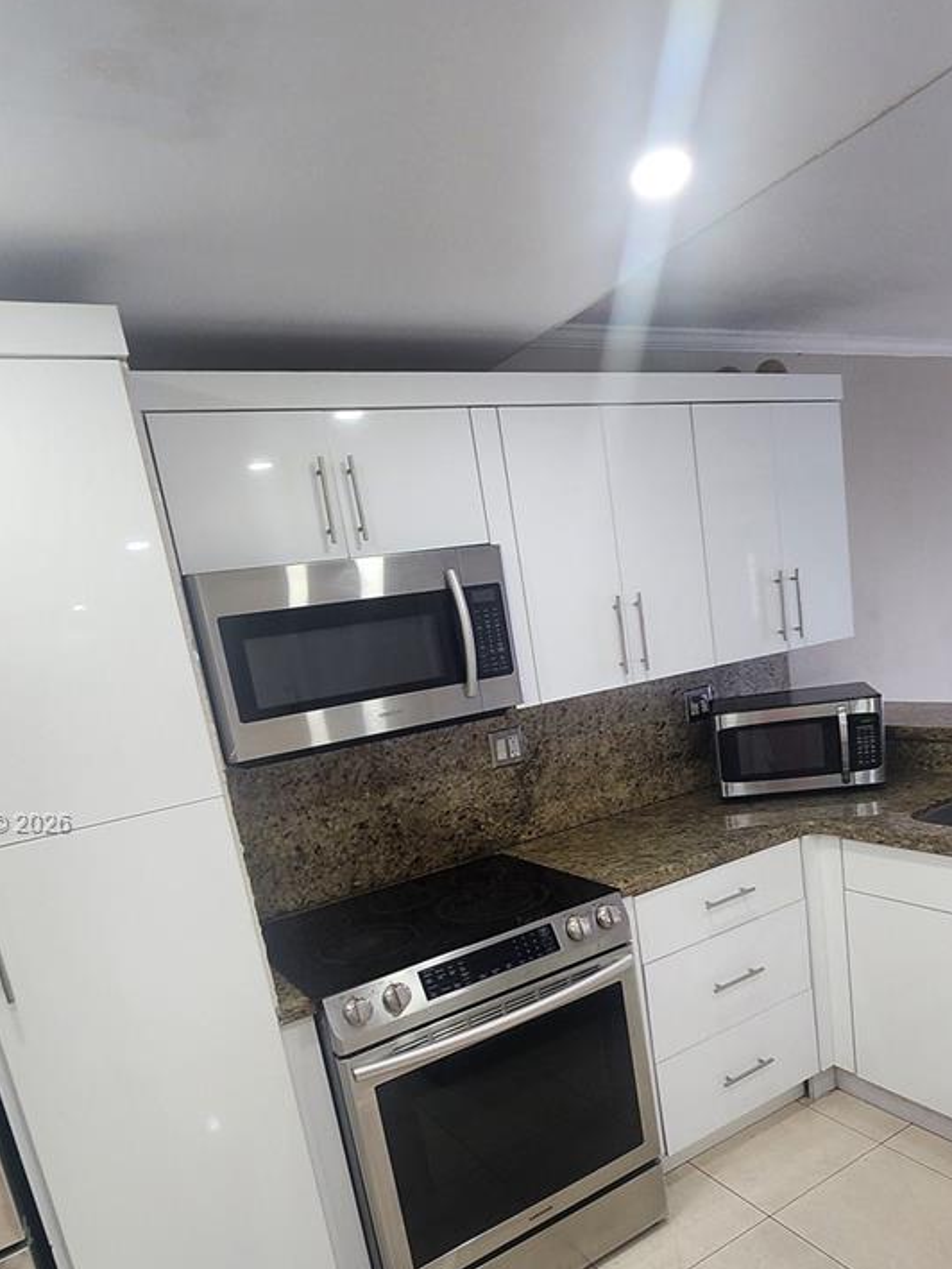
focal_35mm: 22
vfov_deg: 74.5
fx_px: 806
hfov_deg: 60.8
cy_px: 825
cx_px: 544
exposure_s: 1/60
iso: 160
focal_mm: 2.2
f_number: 2.2
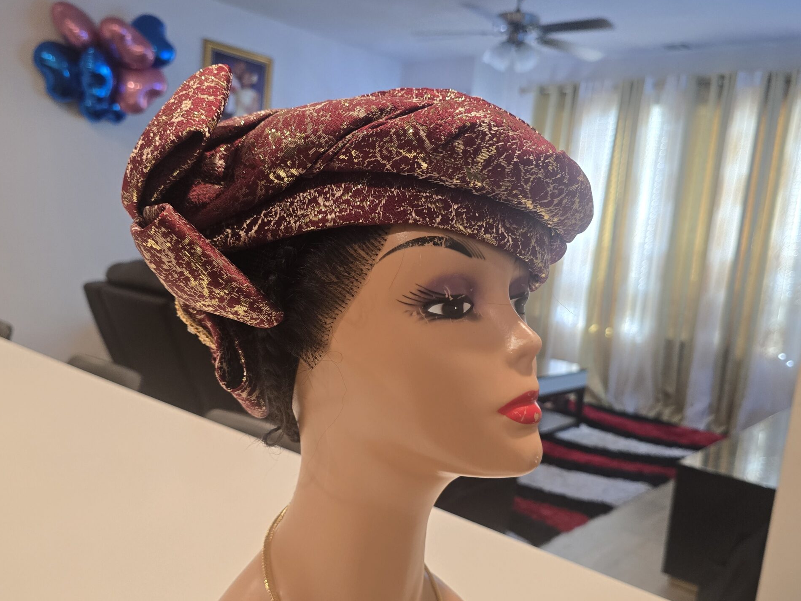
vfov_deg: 45.3
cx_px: 402
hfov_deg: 58.3
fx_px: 717
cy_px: 348
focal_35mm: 31
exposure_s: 1/120
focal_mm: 6.3
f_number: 1.7
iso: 400
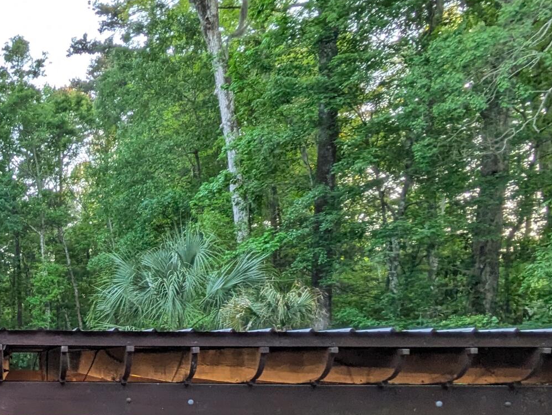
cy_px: 386
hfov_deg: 38.2
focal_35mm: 42
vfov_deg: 32.4
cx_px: -37
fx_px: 670
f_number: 2.2
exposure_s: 1/40
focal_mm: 1.83
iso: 56
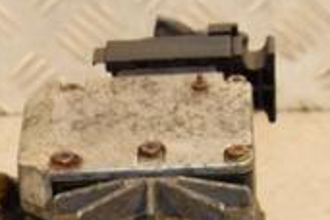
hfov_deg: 9.3
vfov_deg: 6.1
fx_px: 2026
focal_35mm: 221
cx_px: 137
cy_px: 345
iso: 800
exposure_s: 1/200
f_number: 5.6
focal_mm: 42
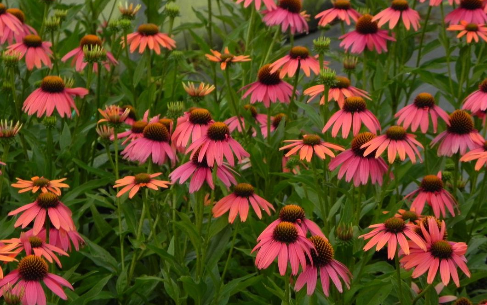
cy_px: 166
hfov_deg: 12.1
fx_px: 2296
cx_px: 245
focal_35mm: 173
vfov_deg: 7.6
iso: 160
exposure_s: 1/50
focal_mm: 28.8
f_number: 5
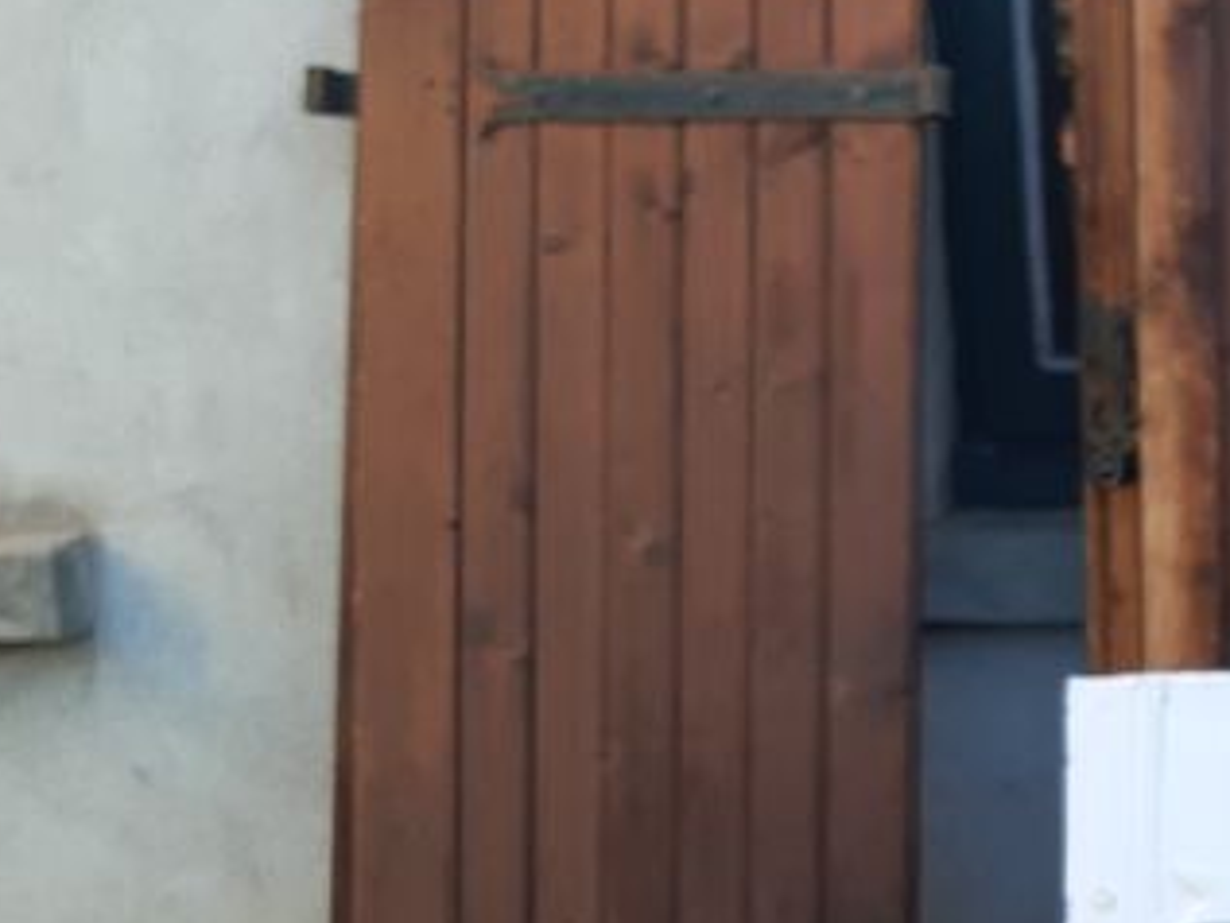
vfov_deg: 17.9
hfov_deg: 20.8
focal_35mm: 82
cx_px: 1754
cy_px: 717
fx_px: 2915
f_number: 1.7
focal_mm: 3.92
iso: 40
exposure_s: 1/229
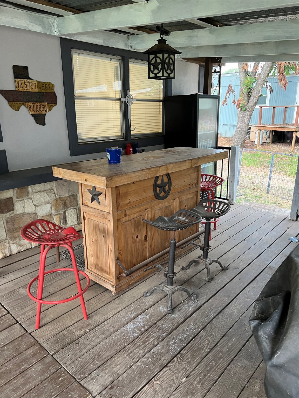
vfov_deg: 67.3
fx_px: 299
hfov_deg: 53.1
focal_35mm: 26
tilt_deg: -15.6
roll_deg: +0.7
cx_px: 150
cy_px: 199
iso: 200
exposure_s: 1/60
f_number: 1.5
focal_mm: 5.7
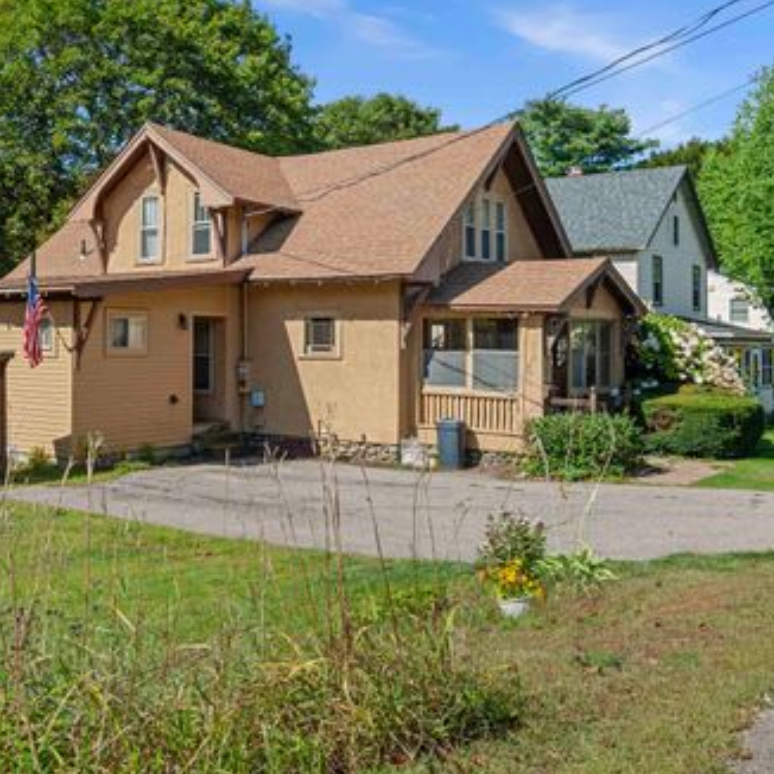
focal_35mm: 47
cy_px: 386
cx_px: 228
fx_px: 1189
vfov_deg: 36.1
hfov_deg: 35.5
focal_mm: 24
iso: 200
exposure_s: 1/180
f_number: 11
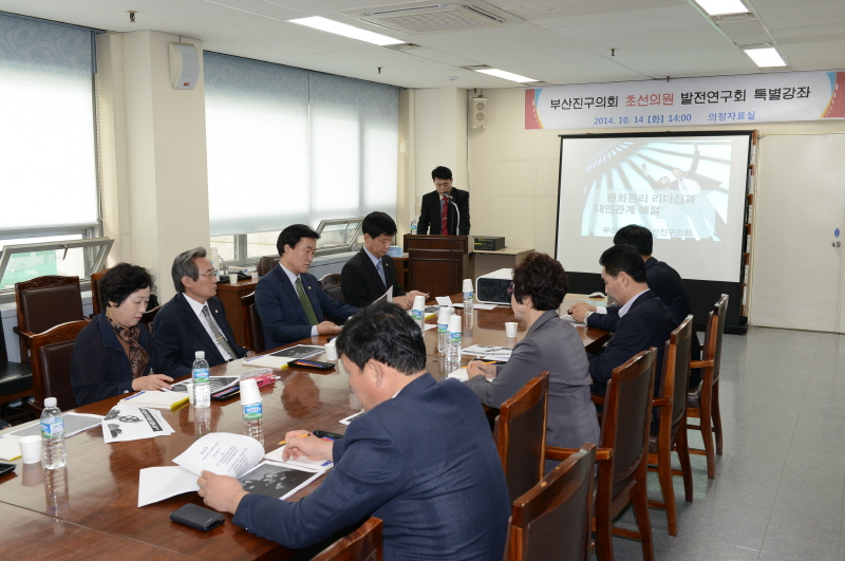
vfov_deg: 38.8
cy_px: 280
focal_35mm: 34
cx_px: 422
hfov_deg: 55.9
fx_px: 797
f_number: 6.3
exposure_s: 1/100
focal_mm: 34
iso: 1250
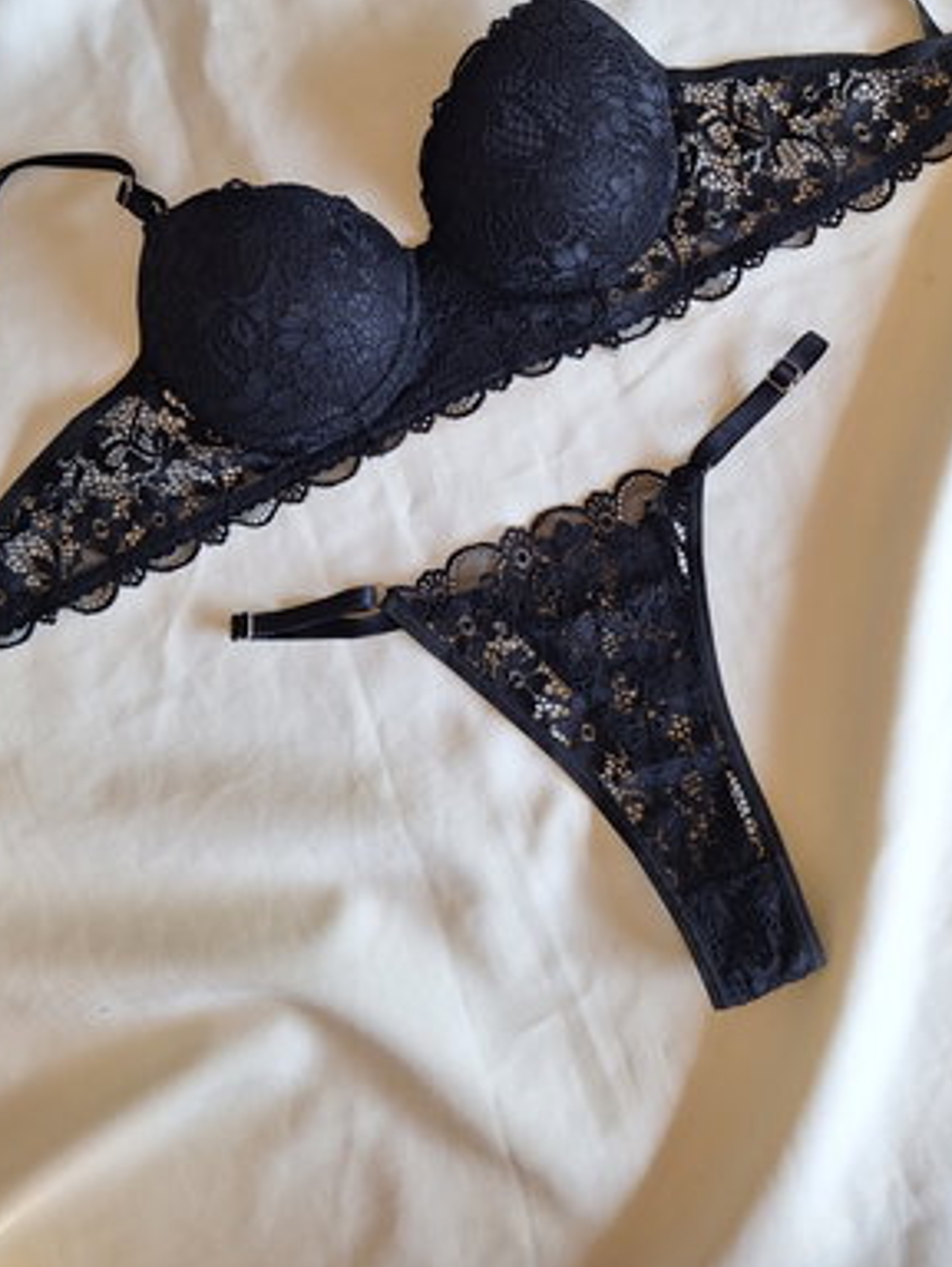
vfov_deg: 55.4
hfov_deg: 44.2
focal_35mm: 32
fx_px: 1171
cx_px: 512
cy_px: 405
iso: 50
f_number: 1.8
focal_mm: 5.54
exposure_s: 1/100
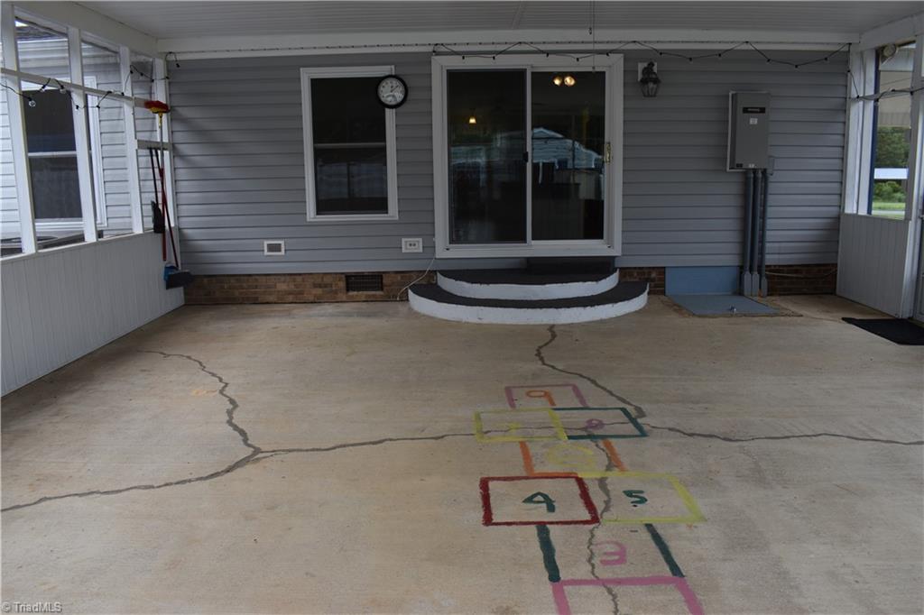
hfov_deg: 67.4
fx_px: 693
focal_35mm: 27
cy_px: 308
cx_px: 462
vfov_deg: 47.9
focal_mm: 18
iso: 280
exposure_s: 1/250
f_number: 8
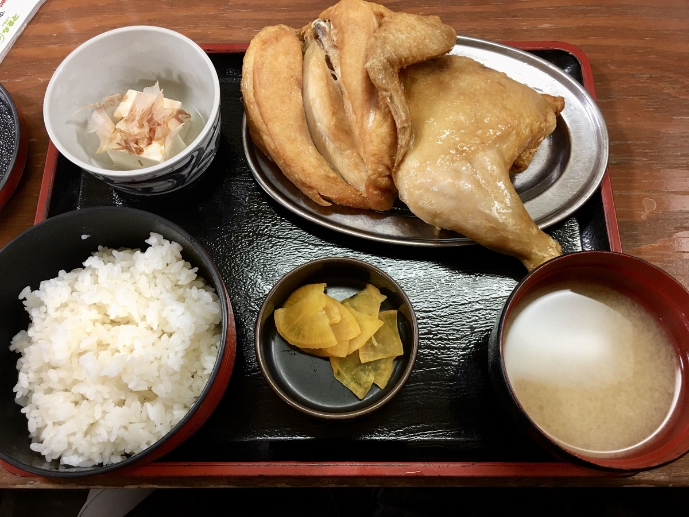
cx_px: 344
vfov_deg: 48.2
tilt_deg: -69.6
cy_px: 258
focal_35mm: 29
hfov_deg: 61.7
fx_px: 577
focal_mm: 4.15
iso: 40
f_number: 2.2
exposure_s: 1/15
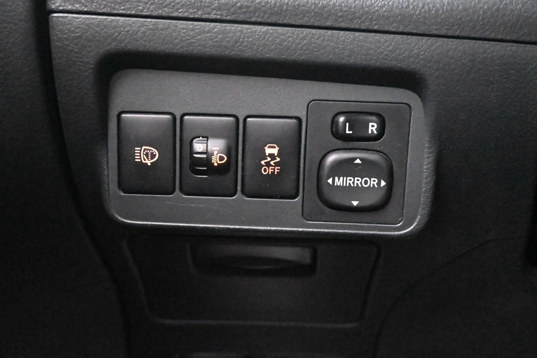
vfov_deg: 33.7
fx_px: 590
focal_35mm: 40
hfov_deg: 48.9
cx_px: 255
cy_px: 154
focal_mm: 23
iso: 28800
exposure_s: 1/40
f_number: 4.2
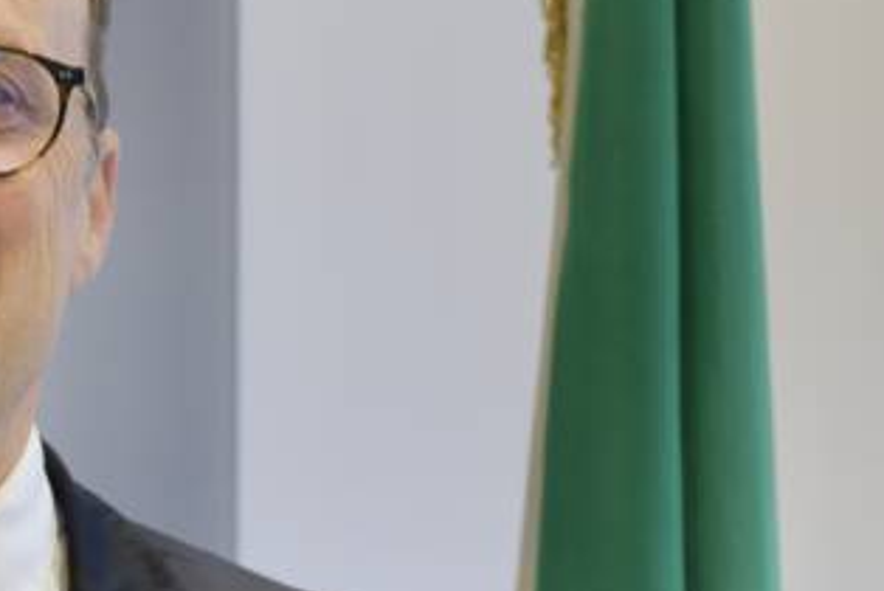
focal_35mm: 210
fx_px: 5161
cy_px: 567
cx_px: 456
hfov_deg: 9.8
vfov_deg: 6.5
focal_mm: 55
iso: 1250
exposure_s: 1/80
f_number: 4.5
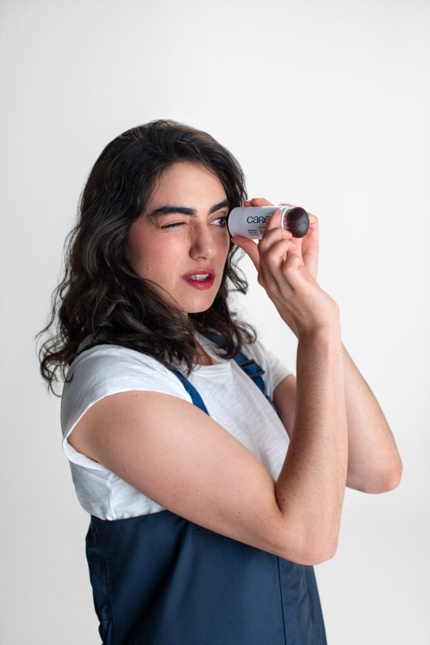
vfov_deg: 39.6
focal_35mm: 50
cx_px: 215
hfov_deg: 27.0
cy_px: 322
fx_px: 895
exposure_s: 1/160
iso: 800
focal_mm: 50
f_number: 4
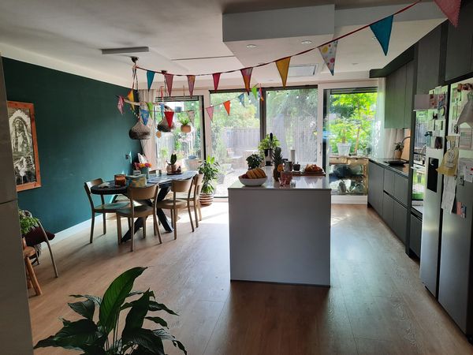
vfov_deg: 54.9
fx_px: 342
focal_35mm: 25
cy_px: 178
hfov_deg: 69.4
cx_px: 236
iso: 40
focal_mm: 4.6
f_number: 2
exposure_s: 1/50
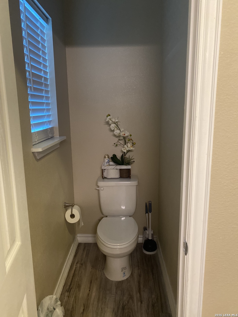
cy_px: 158
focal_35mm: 26
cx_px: 119
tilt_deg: -10.5
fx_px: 238
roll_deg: +2.0
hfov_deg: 53.1
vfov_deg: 67.3
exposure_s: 1/60
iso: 500
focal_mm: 4.25
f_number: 1.8
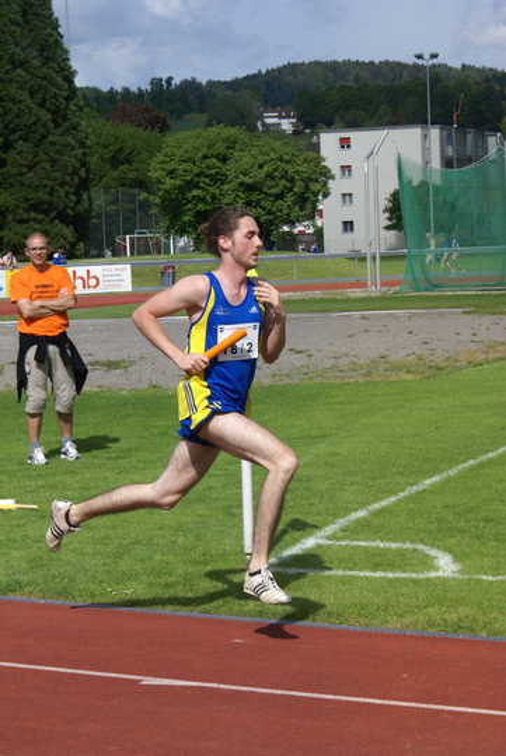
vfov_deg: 19.4
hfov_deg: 13.1
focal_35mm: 105
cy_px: 378
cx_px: 253
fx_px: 2209
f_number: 10
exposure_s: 1/2000
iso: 800
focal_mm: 70
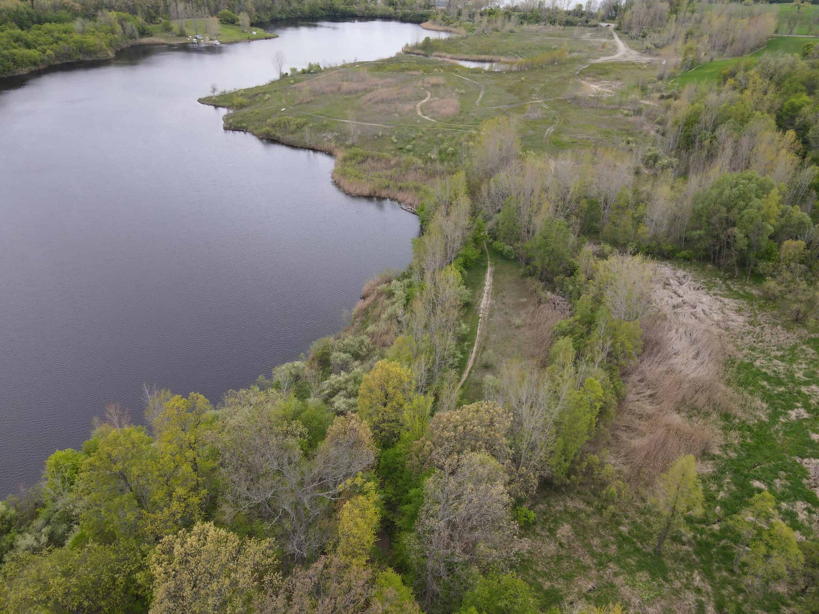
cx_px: 410
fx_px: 568
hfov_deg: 71.6
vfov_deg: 56.8
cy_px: 307
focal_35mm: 24
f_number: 2.8
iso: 290
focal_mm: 4.5
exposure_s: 1/15
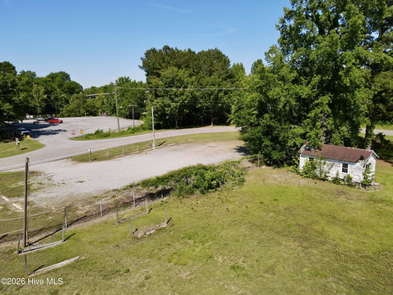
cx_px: 196
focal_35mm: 24
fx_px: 273
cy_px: 148
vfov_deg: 56.9
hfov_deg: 71.6
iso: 100
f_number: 2.8
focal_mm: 4.5
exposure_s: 1/640
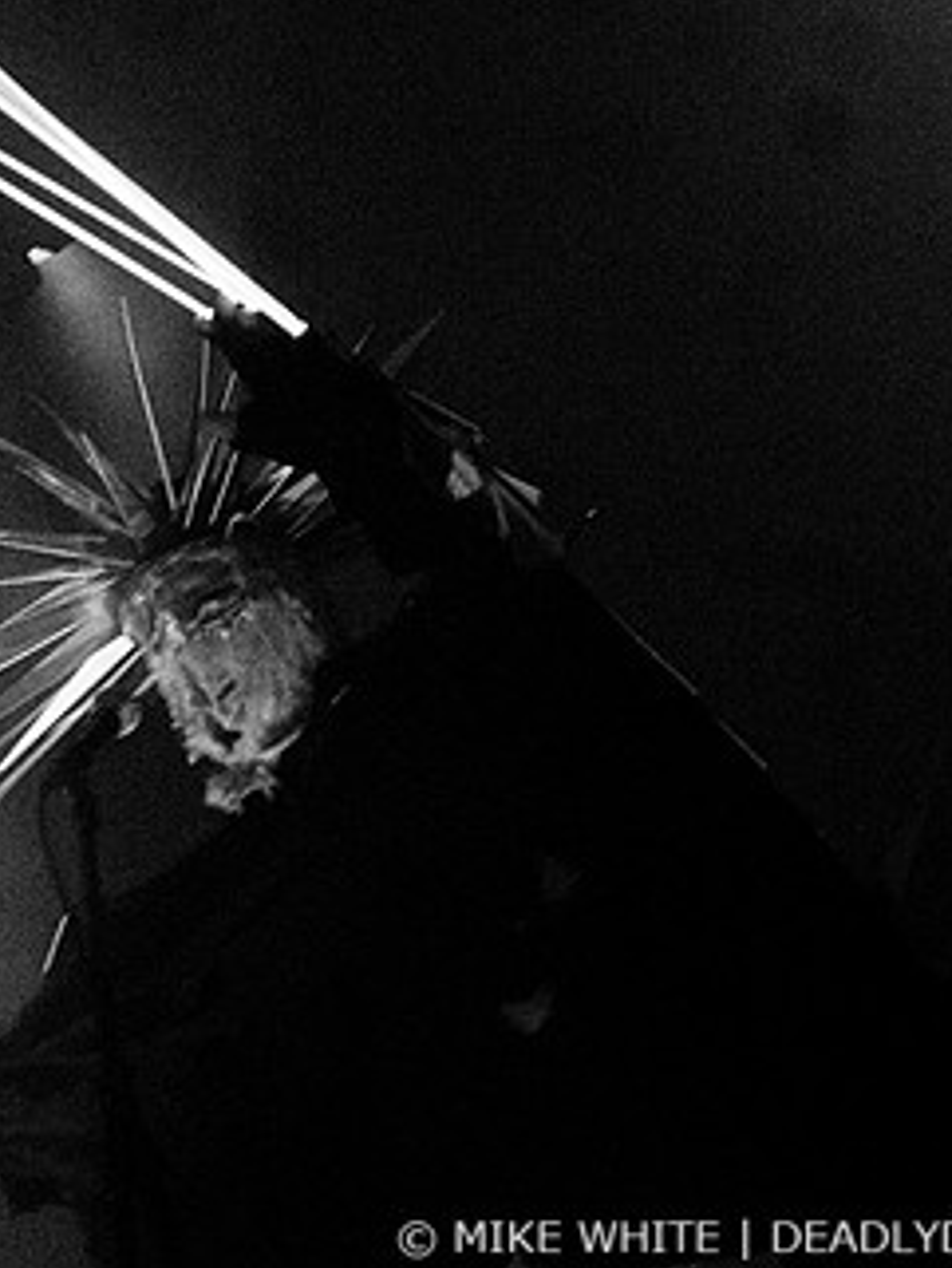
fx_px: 2858
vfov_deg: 25.0
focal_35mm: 78
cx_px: 126
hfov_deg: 18.6
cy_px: 512
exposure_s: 1/6
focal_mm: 30
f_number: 4.5
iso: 1000
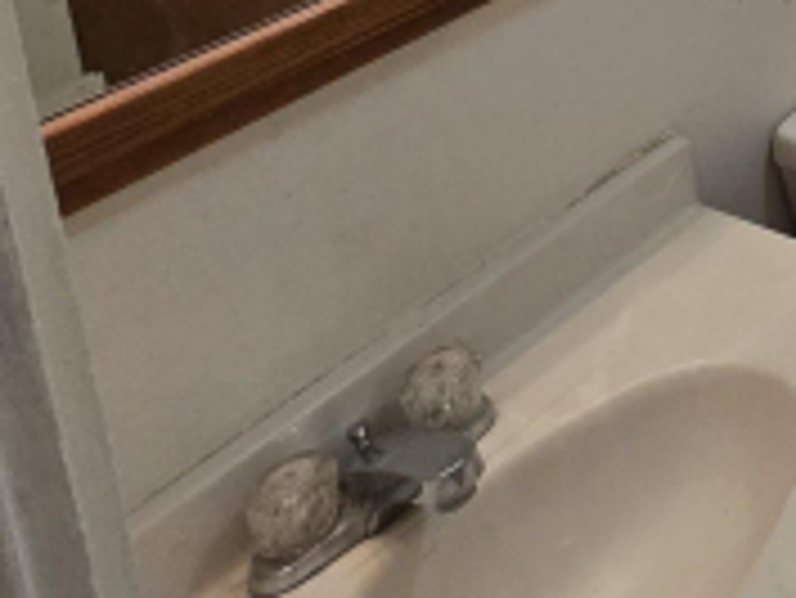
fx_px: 1128
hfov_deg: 23.1
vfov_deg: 21.0
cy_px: -459
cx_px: 1392
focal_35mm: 49
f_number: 2.2
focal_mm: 2.2
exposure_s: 1/60.2
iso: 160
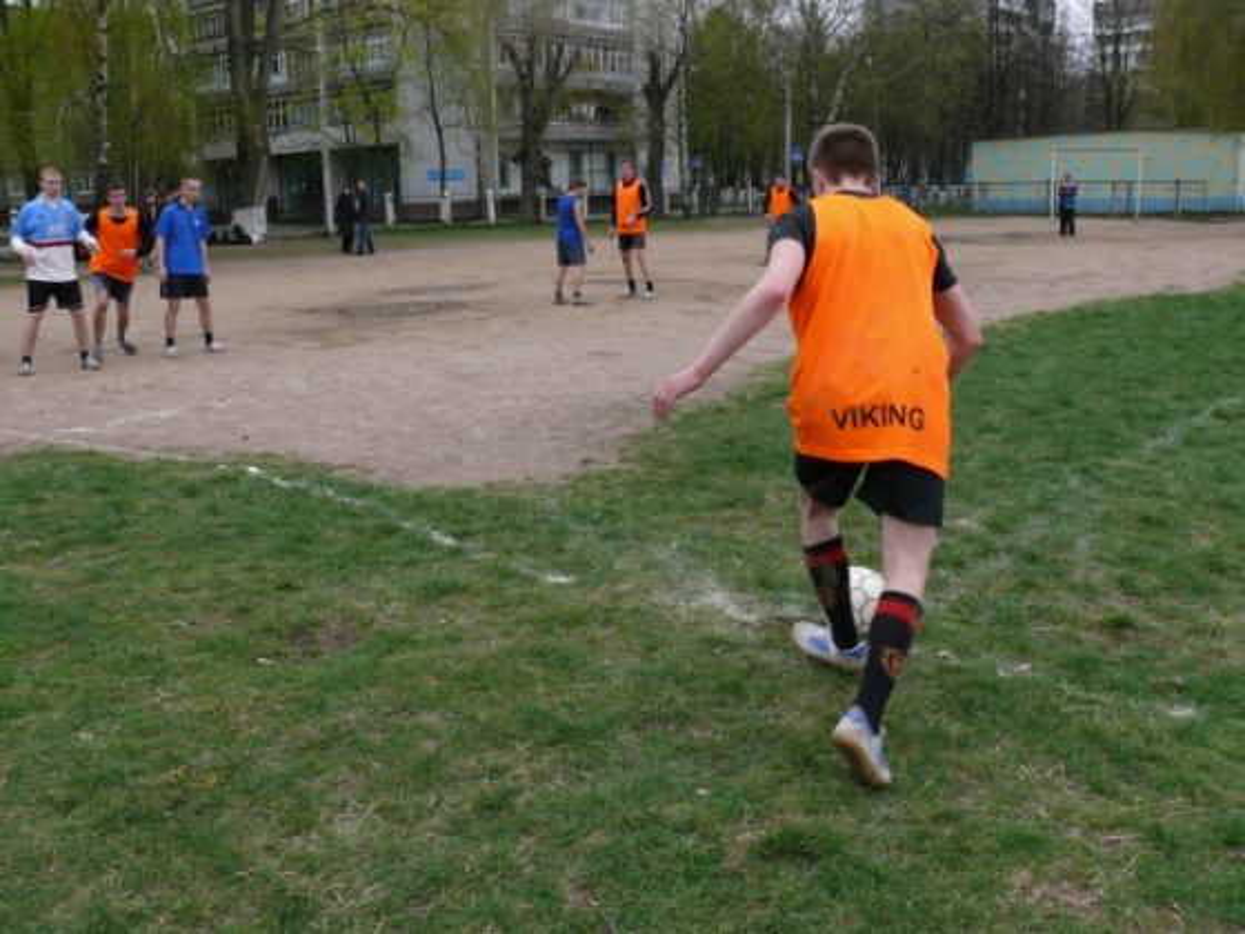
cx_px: 622
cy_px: 467
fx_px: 1259
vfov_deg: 40.7
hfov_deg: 52.6
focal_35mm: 35
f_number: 4.5
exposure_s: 1/200
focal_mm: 7.4
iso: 100
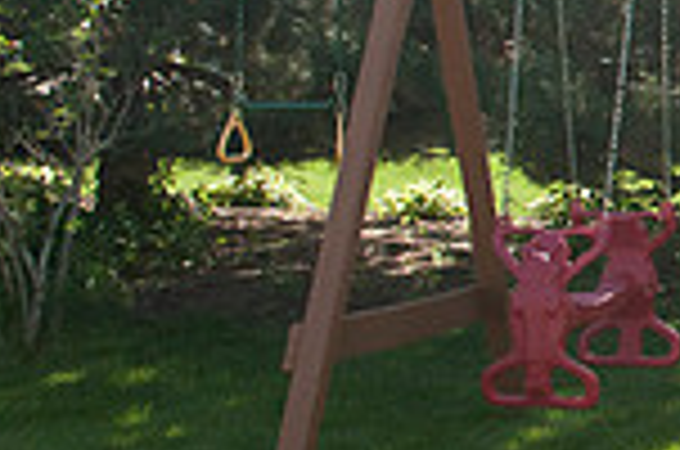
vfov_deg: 13.1
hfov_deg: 16.2
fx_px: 1960
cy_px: 115
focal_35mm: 104
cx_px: 1270
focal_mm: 18
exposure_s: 1/2000
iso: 400
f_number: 5
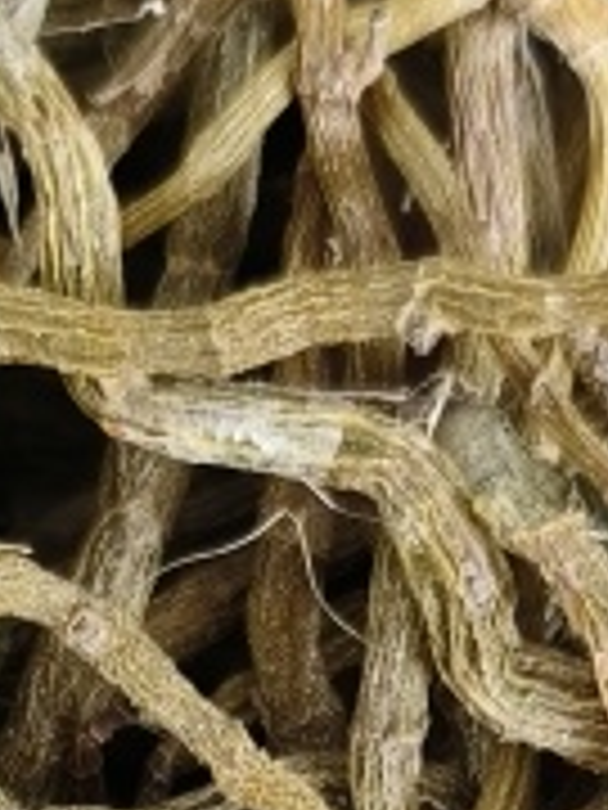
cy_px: 1325
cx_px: 212
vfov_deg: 13.4
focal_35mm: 136
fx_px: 3185
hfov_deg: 10.9
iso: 786
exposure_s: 1/50
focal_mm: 5.5
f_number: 1.75
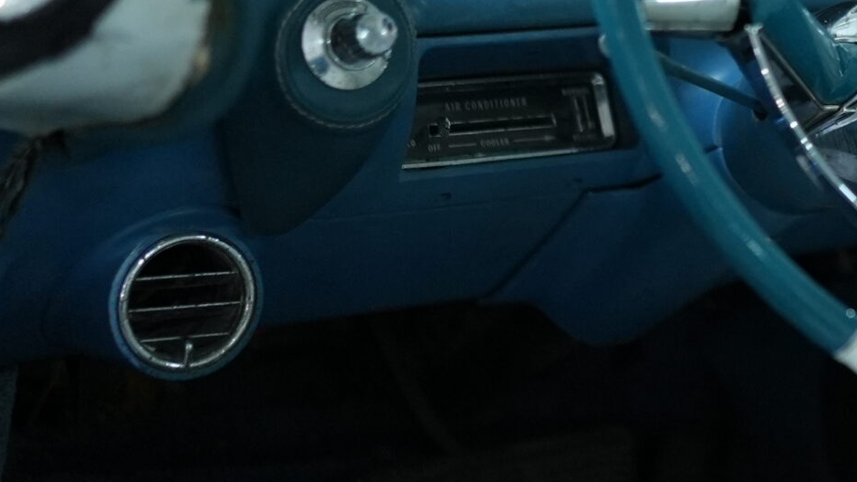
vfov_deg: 11.8
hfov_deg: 19.7
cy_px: -100
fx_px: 2272
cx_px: 1113
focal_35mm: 100
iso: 3200
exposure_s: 1/125
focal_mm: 35
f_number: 1.4
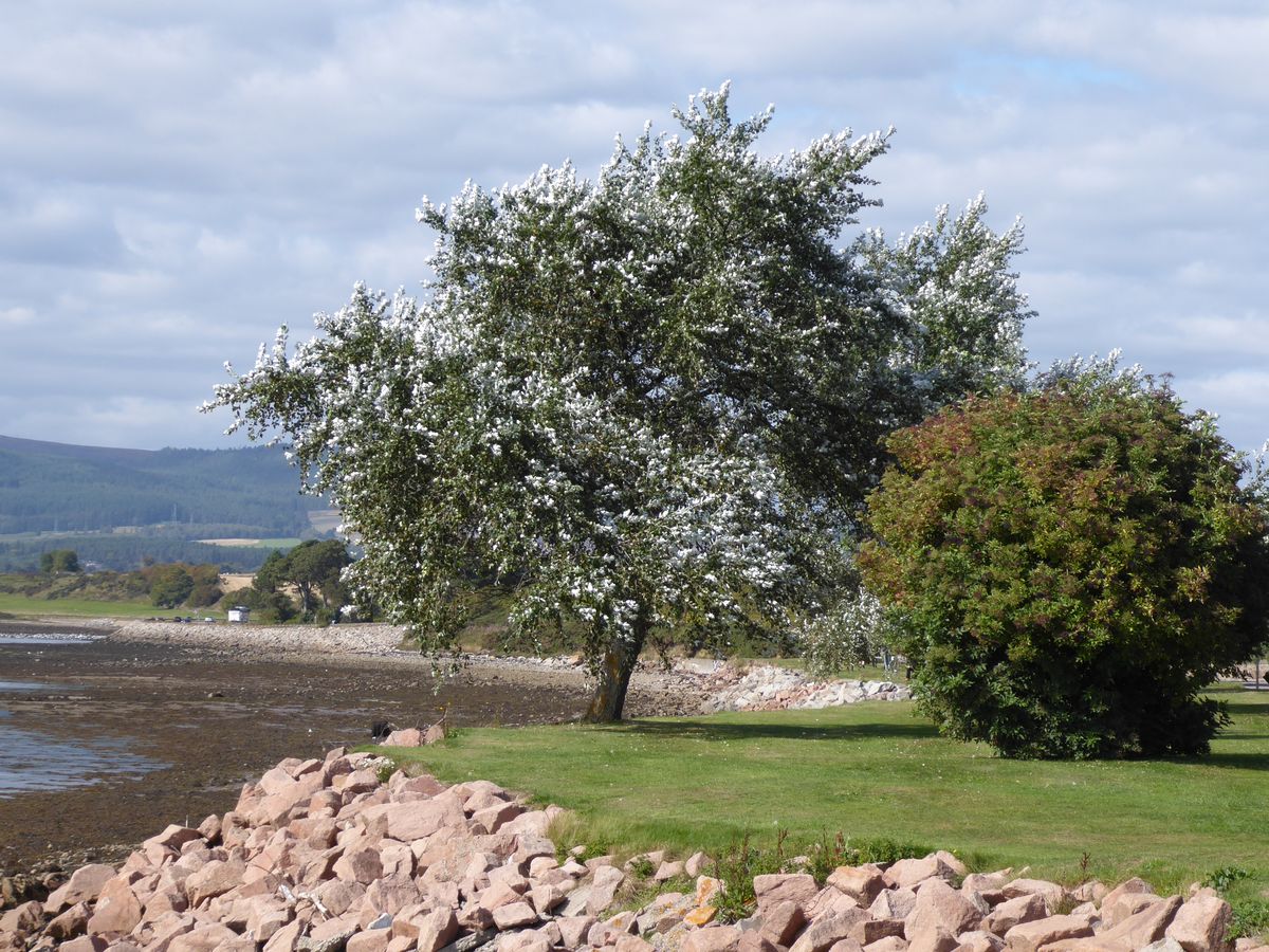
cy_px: 476
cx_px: 634
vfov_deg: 12.9
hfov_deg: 17.1
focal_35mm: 115
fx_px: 4216
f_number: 5.1
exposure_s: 1/320
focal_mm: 20.6
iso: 80
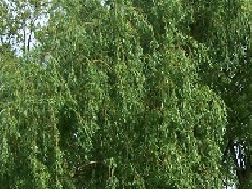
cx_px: 235
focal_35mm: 97
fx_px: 707
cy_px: 213
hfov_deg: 19.8
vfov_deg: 14.9
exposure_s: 1/800
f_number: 2.8
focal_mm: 6.3
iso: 80
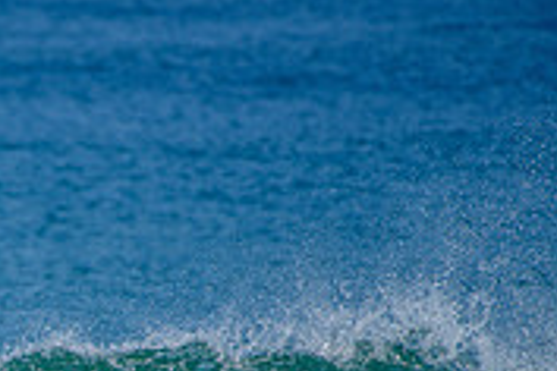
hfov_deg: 1.3
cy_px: 523
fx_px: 25372
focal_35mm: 1640
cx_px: -280
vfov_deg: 0.8
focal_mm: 500
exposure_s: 1/2000
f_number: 5.6
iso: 180
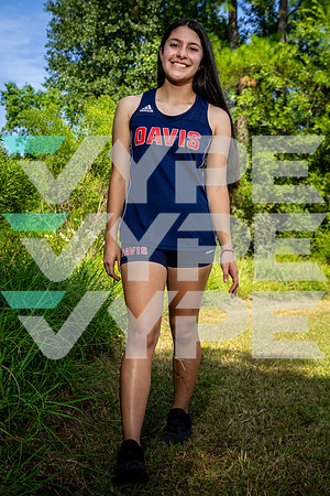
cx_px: 165
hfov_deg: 27.5
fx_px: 674
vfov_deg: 40.3
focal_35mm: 49
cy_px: 248
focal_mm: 49
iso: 100
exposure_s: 1/250
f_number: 7.1
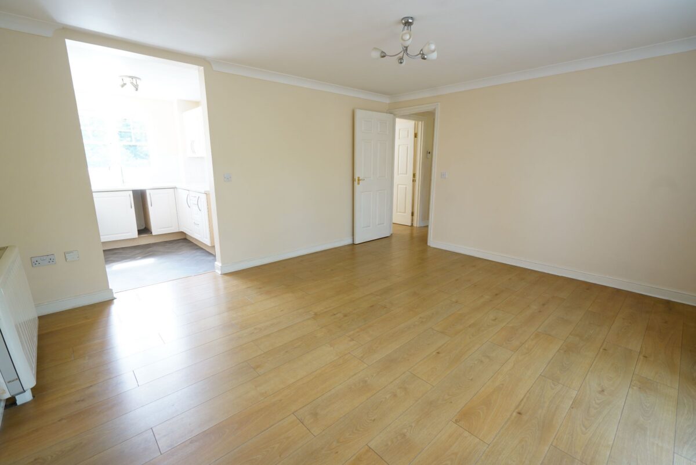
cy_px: 232
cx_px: 348
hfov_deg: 96.7
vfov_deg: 73.8
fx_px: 309
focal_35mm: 16
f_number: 5
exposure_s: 1/40
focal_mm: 16
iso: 500
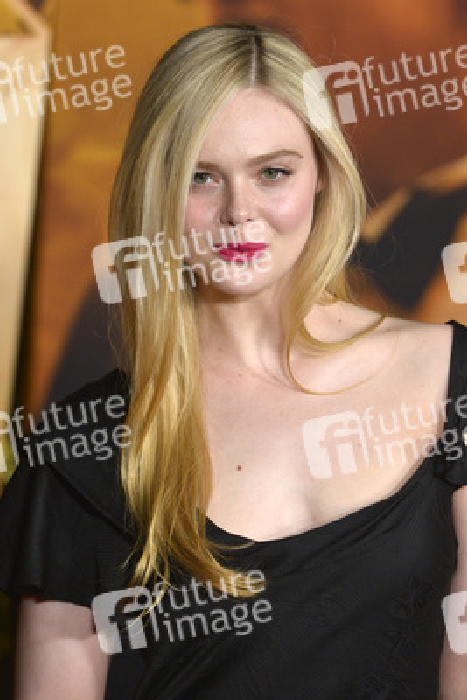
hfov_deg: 6.9
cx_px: 234
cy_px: 350
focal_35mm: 200
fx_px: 3888
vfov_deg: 10.3
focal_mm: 200
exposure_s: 1/320
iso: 2000
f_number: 5
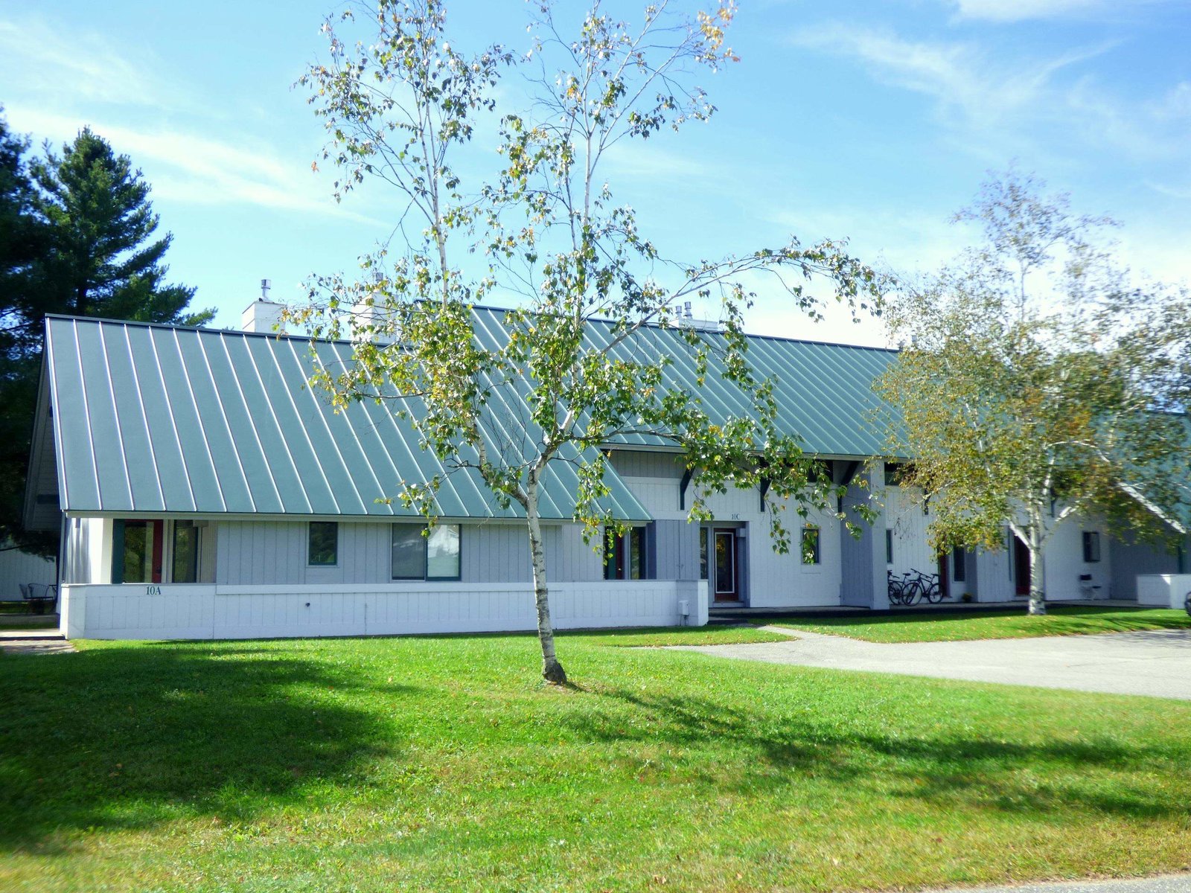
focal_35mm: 35
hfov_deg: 52.6
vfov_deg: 40.7
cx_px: 596
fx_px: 1204
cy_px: 446
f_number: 3.4
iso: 100
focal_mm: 6.18
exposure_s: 1/640
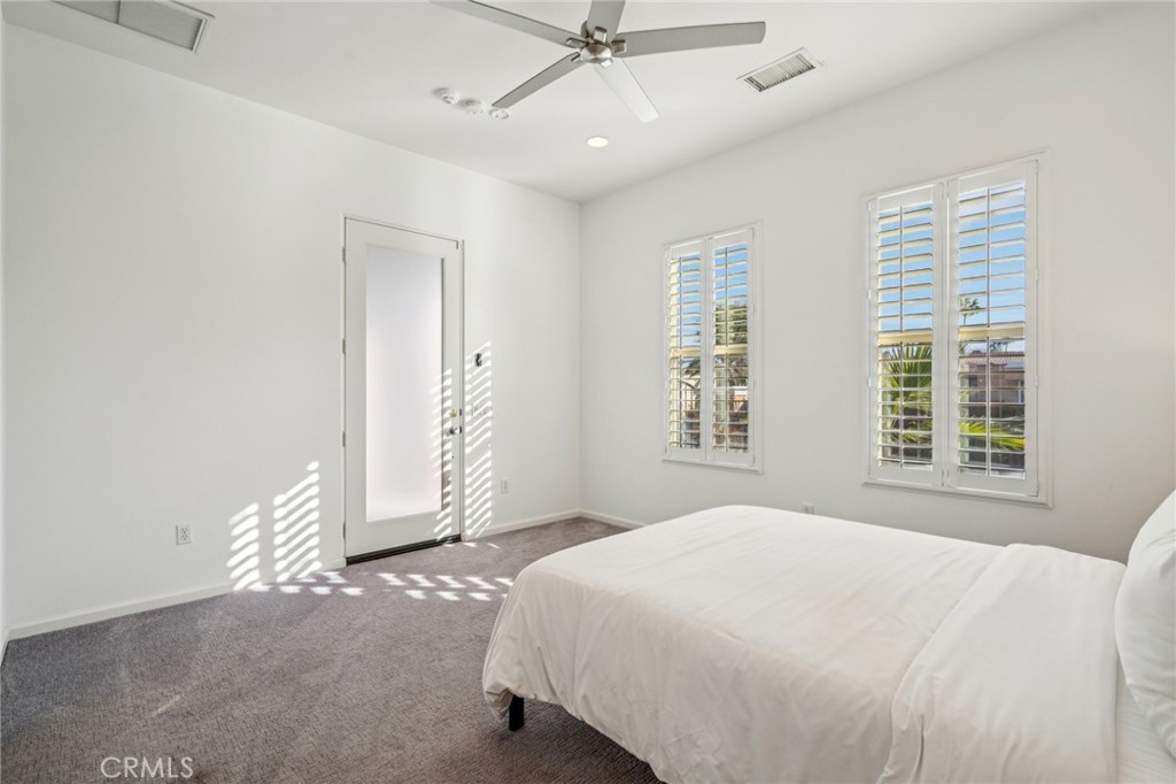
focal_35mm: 16
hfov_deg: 96.8
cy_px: 392
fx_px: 522
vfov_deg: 73.7
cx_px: 588
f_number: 8
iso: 100
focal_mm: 16
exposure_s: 1/30
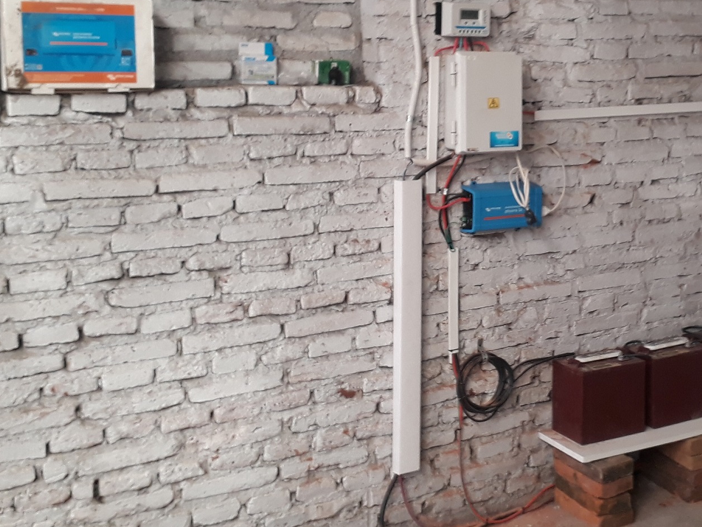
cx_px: 503
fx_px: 1095
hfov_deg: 35.0
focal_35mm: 54
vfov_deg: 26.9
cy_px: 169
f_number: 1.9
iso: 64
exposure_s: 1/50
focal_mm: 3.6
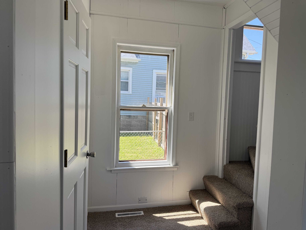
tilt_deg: -3.8
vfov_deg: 56.8
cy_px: 115
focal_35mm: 24
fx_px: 212
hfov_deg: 71.6
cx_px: 153
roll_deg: -1.9
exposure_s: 1/521
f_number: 1.78
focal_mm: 6.76
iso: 80
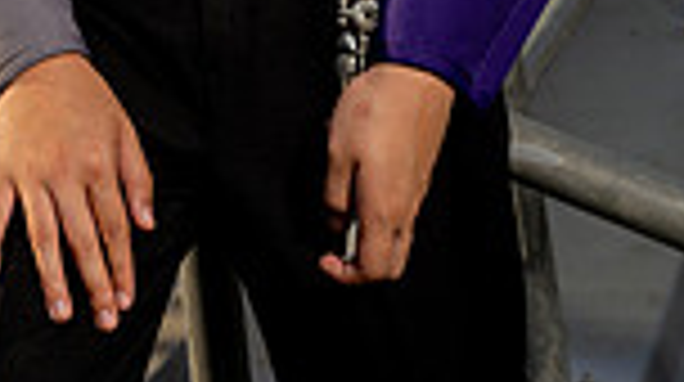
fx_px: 2083
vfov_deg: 9.2
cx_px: 45
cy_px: -607
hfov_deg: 18.3
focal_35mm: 115
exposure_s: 1/250
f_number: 8
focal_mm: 37
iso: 100
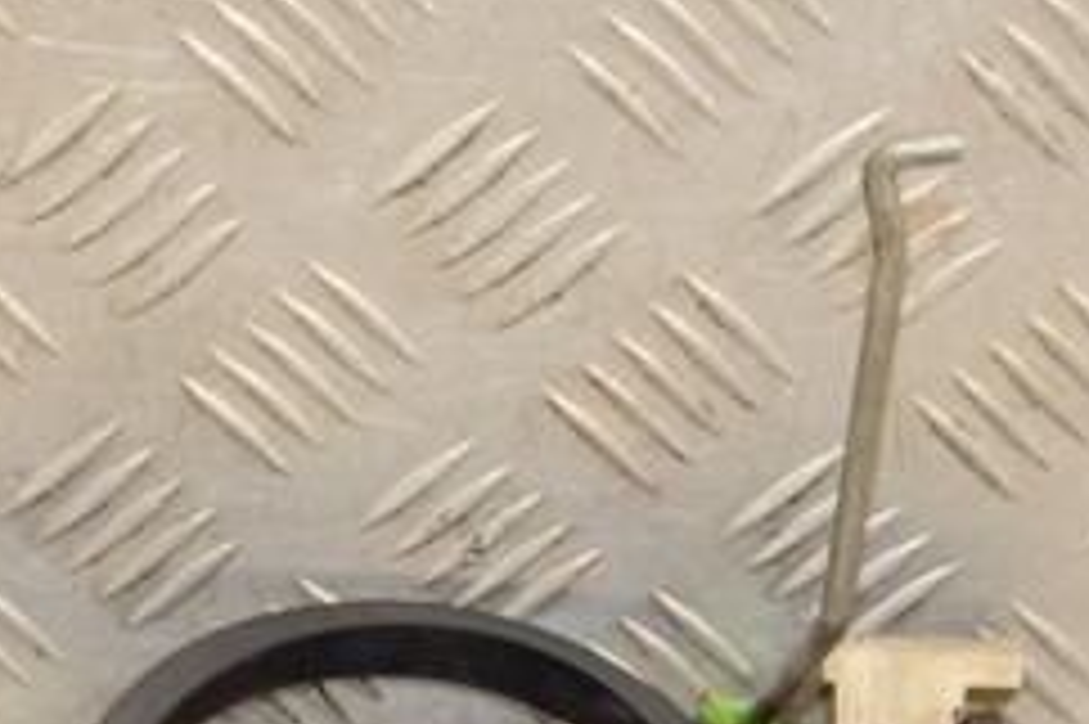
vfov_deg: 9.1
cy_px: 796
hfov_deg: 13.7
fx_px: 4504
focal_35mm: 149
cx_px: 306
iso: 800
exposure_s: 1/200
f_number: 6.3
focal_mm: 40
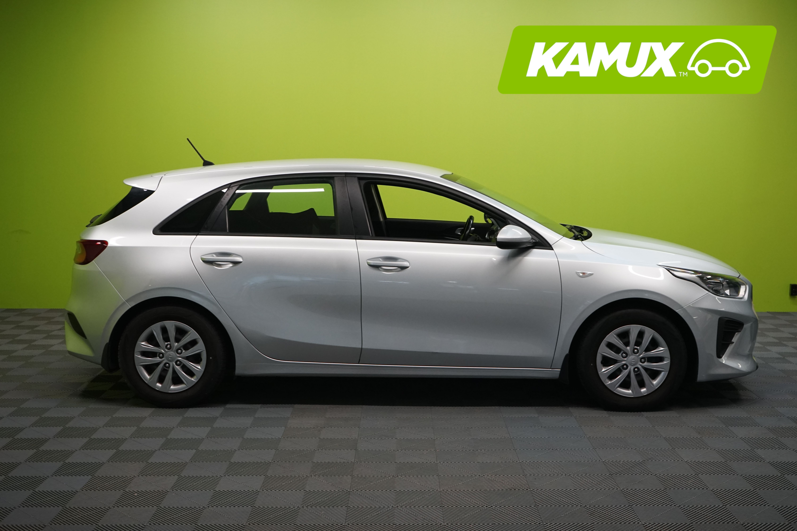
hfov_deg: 45.4
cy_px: 266
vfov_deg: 31.2
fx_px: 952
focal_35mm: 43
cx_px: 398
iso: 1600
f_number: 7.1
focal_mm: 43
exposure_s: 1/30
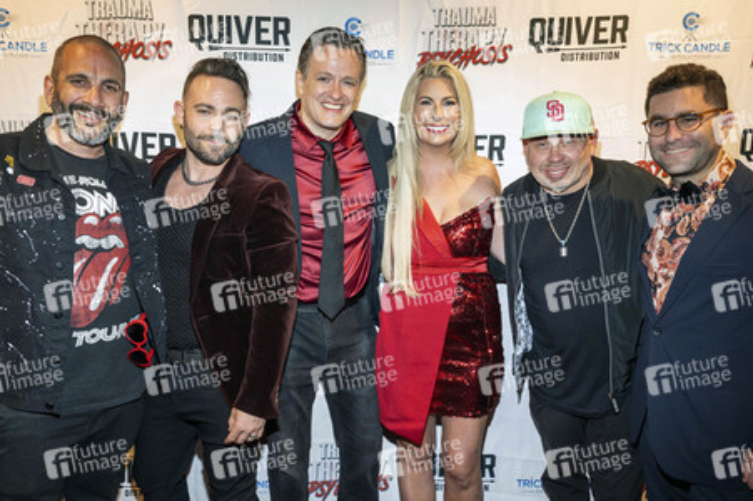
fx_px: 502
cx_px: 376
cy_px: 250
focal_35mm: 24
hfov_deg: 73.8
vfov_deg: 53.1
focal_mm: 24
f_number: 5.6
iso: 800
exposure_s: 1/200
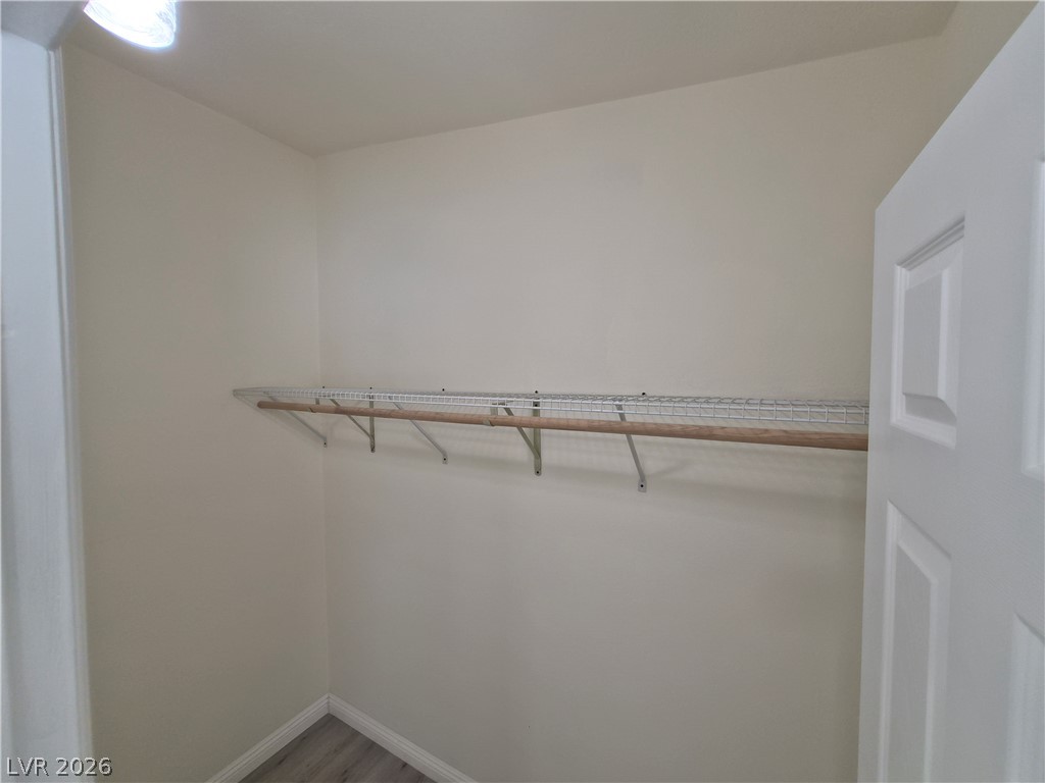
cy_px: 392
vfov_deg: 89.9
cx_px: 522
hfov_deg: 106.2
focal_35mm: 13
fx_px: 392
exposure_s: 1/60
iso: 80
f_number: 2.2
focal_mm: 1.7
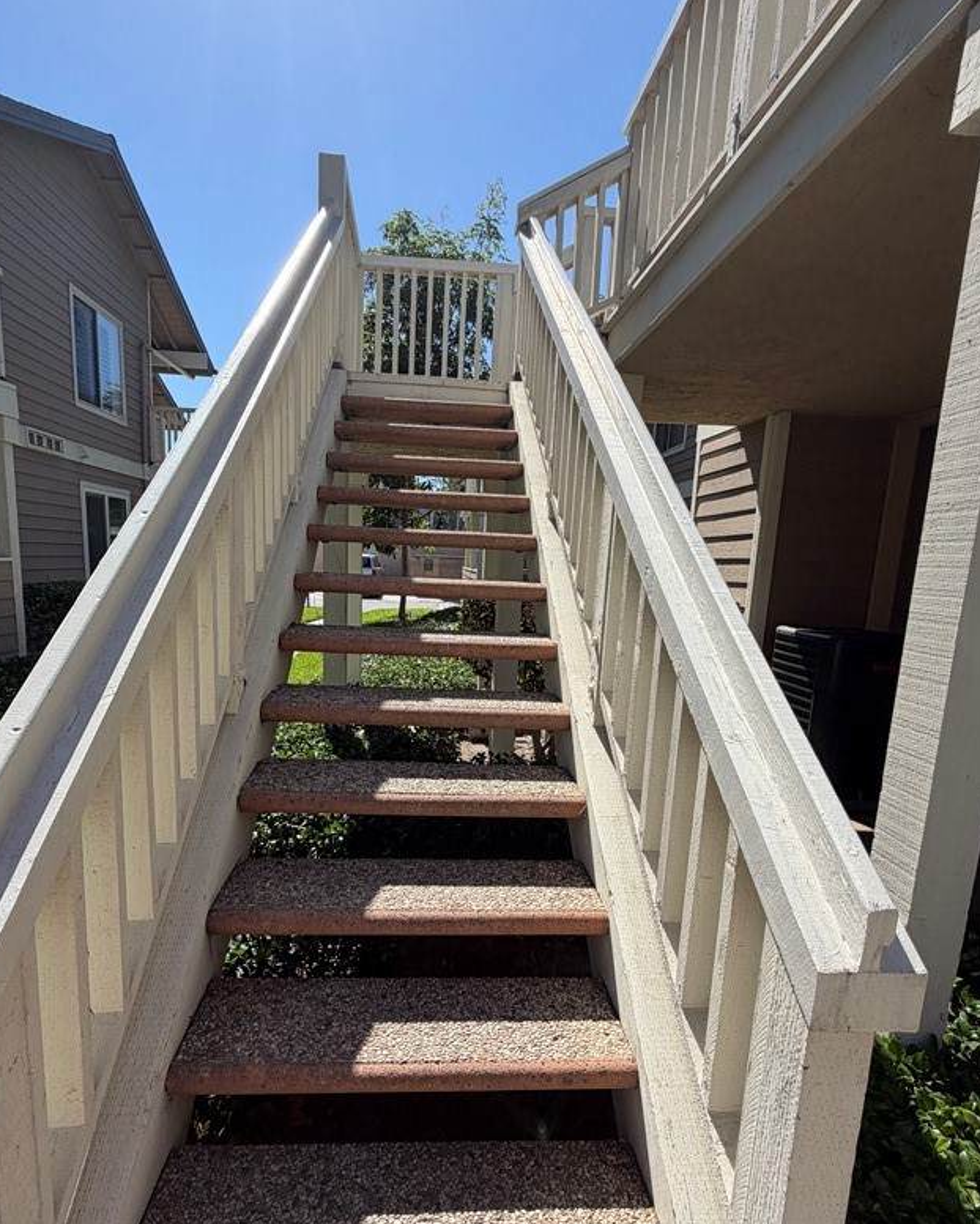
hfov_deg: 73.7
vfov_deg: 86.1
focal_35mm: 18
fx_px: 652
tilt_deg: -10.4
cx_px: 460
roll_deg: -1.7
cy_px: 674
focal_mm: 2.22
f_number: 2.2
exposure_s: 1/830
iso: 25
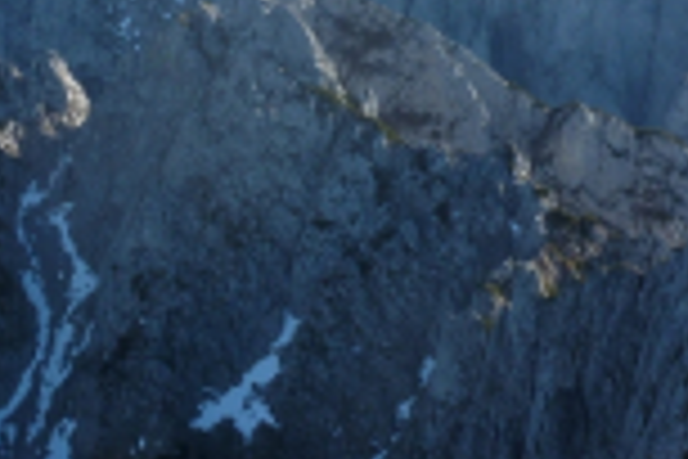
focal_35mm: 81
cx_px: -31
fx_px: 1548
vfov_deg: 16.1
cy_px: -122
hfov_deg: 23.8
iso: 100
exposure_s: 1/400
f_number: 4
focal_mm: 5.9
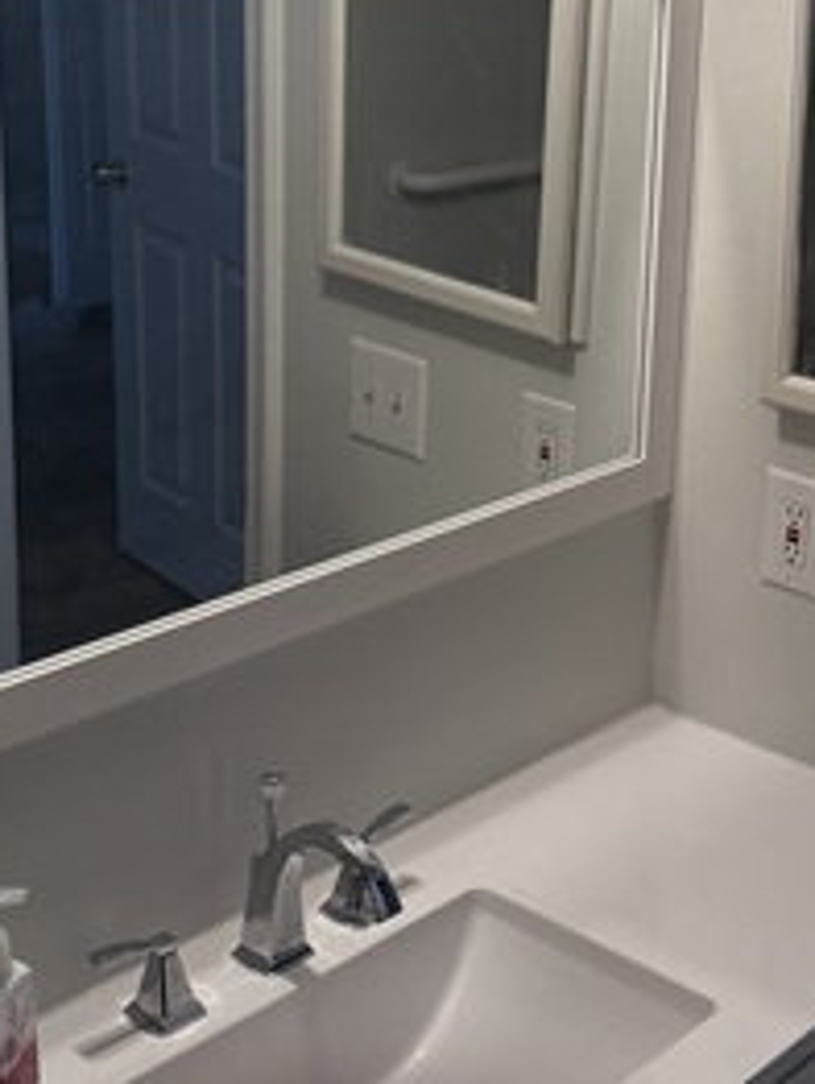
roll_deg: -2.6
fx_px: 1912
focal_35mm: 61
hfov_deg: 23.5
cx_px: 716
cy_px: 416
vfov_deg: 31.5
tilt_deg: -15.2
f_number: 1.78
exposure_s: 1/222
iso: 160
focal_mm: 6.76
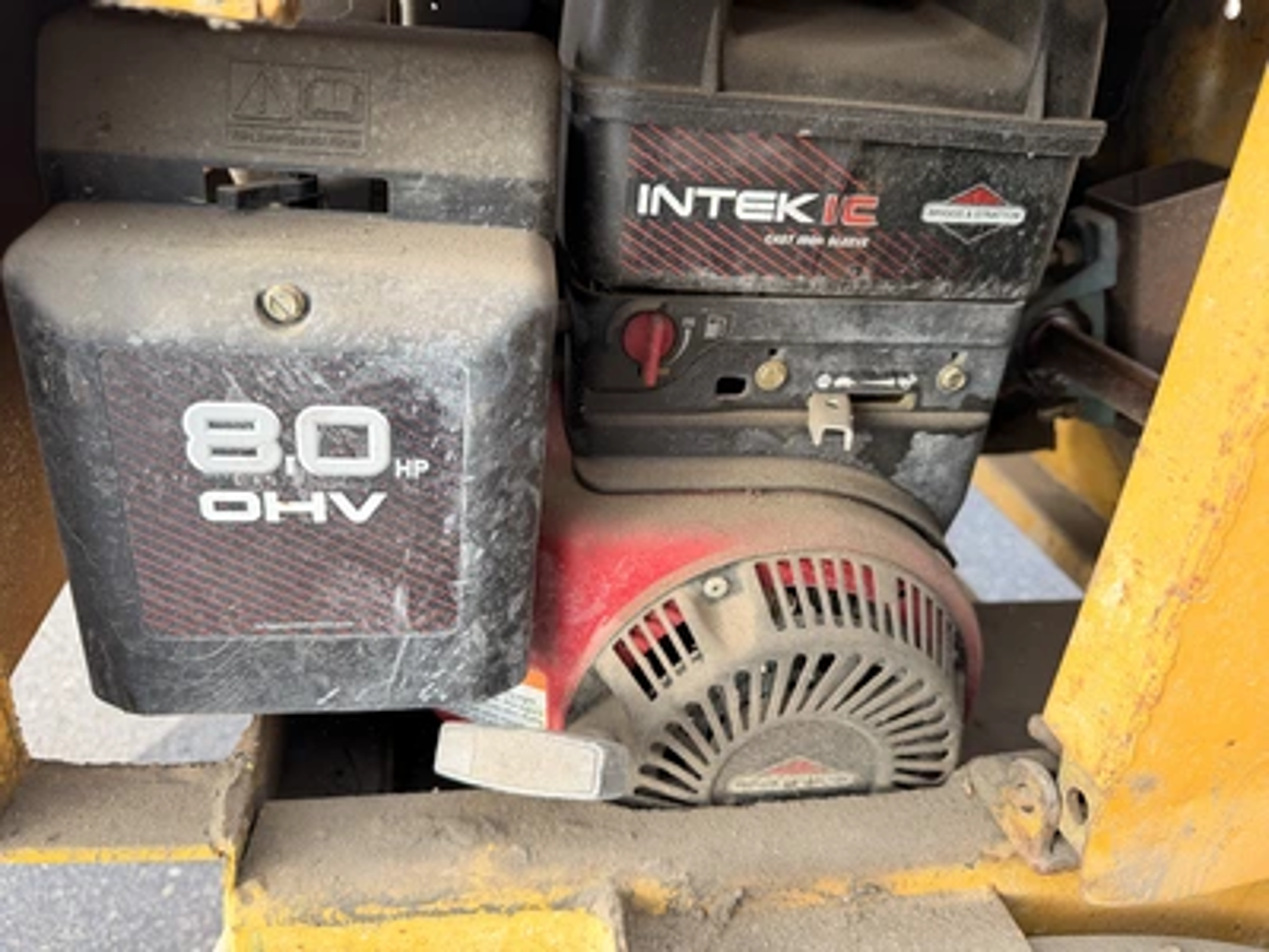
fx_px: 880
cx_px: 634
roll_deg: +11.3
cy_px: 476
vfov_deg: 56.8
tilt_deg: -29.2
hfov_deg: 71.6
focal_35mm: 24
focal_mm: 6.76
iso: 80
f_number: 1.78
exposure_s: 1/399
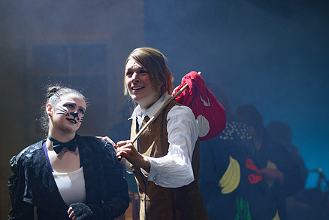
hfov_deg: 14.8
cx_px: 140
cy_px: 119
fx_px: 1270
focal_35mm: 139
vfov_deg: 9.9
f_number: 2.8
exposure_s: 1/160
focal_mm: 105
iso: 800
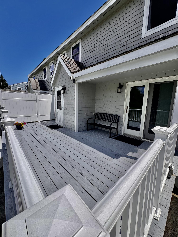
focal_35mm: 14
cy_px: 118
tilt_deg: -9.2
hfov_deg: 85.7
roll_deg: -1.2
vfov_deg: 102.1
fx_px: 96
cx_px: 89
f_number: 2.2
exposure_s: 1/2874
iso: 50
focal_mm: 2.22
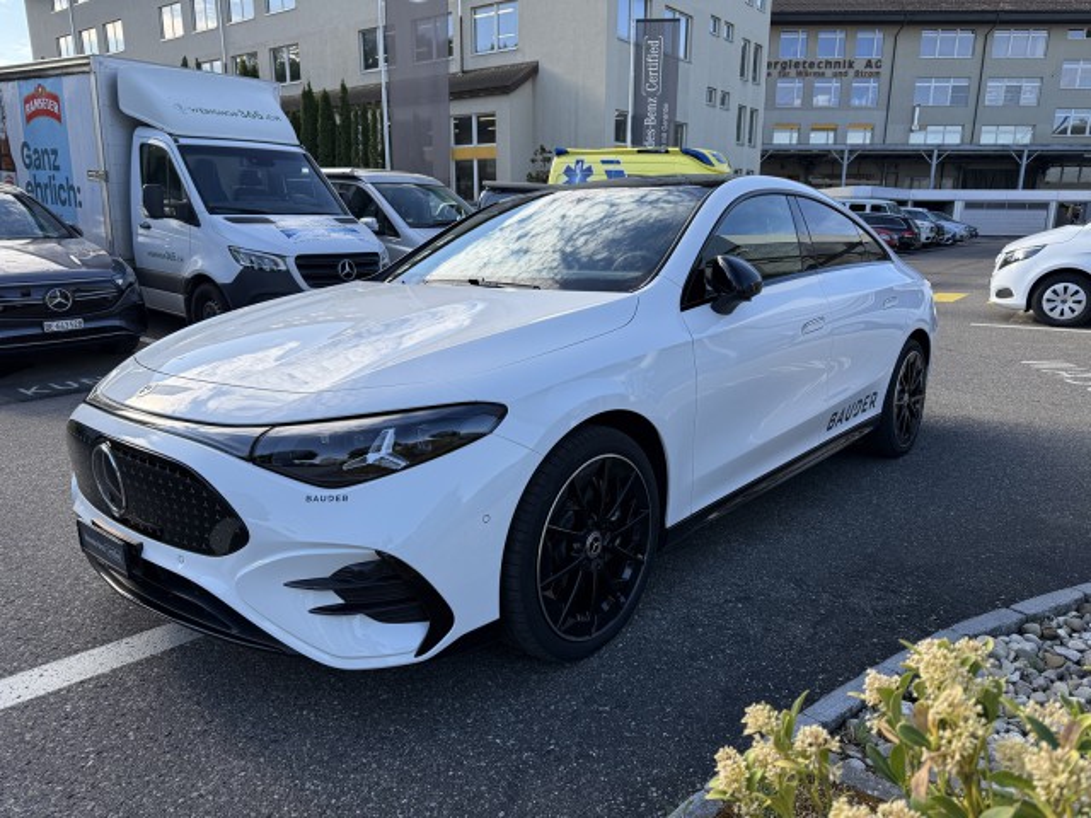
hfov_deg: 71.6
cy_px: 409
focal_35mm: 24
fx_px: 756
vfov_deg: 56.8
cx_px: 546
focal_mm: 6.76
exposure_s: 1/1410
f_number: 1.78
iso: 100
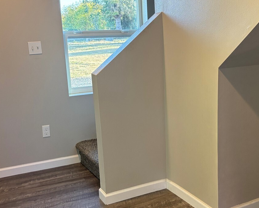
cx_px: 177
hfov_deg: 38.2
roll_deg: +2.4
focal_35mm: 48
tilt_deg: -12.2
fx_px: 368
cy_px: 112
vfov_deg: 31.4
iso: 200
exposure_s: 1/120
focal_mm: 5.96
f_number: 1.6
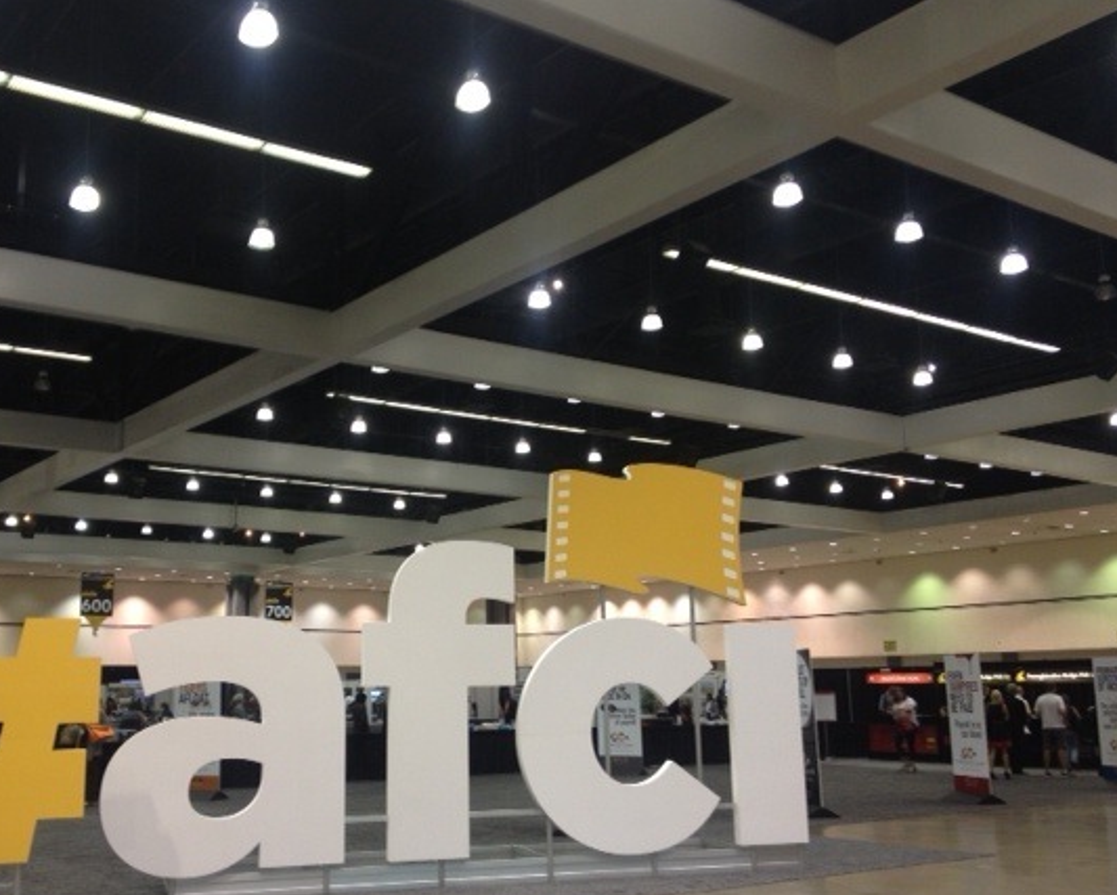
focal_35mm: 41
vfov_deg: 36.5
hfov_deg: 44.6
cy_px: 486
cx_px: 455
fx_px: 1356
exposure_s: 1/20
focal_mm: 4.28
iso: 80
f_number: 2.4
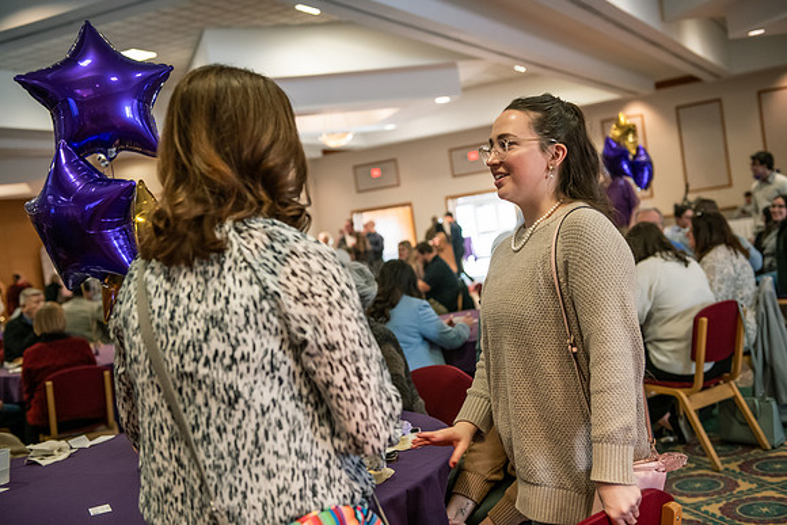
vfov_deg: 30.5
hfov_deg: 44.5
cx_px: 394
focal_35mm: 44
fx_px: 962
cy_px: 262
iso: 1600
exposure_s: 1/125
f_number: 3.2
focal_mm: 44
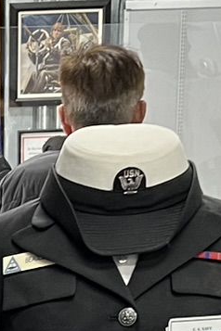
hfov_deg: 8.6
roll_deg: +1.7
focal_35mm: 155
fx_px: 1427
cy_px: 497
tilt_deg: -14.8
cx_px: -153
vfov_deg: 12.6
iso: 320
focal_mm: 5.7
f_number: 1.5
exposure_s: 1/60
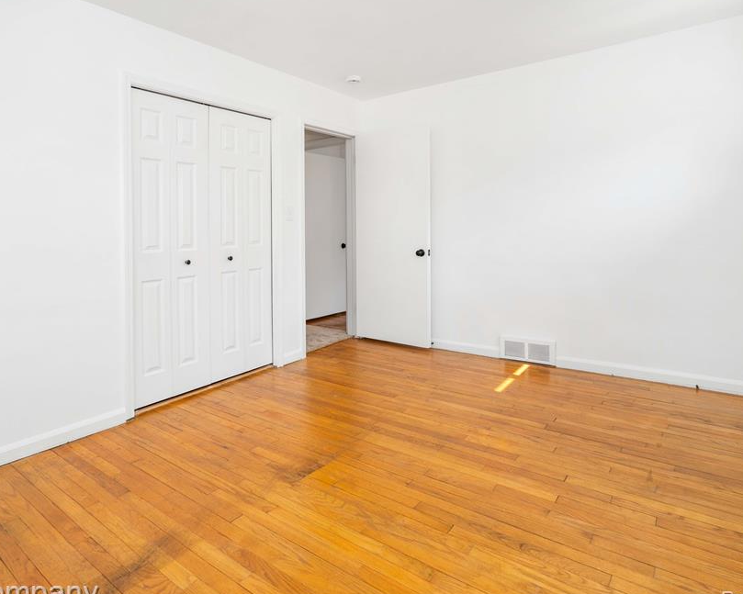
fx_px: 418
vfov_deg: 70.8
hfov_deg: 83.2
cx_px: 344
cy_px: 300
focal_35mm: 19
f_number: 5.6
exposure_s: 1/80
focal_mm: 16
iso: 400
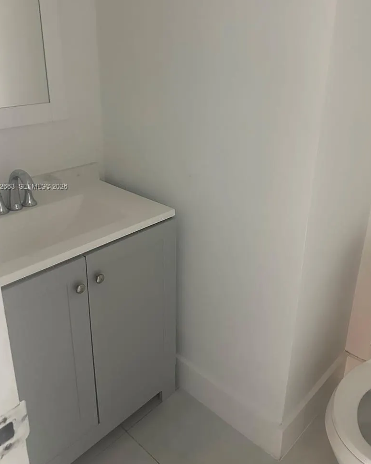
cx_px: 194
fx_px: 398
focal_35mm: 29
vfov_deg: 60.0
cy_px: 187
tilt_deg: -18.5
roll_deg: -1.4
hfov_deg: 50.0
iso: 800
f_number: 1.78
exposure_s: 1/60
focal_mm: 6.86
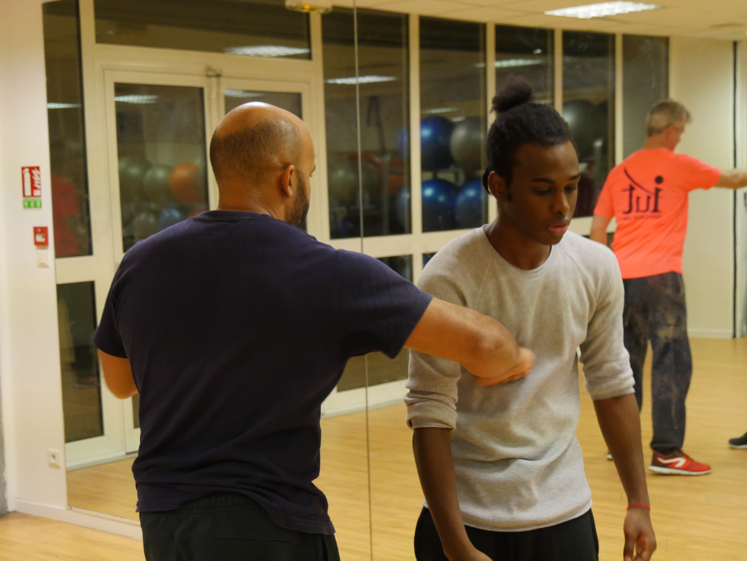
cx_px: 374
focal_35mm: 64
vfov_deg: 22.9
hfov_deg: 30.3
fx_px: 1381
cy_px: 280
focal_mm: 32
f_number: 4.4
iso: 1600
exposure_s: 1/80
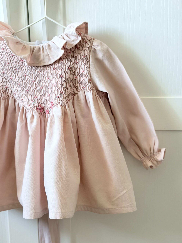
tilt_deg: -13.3
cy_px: 122
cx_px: 91
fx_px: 336
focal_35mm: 48
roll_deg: +1.2
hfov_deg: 30.3
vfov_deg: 39.7
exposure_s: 1/44
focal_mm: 6.76
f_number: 1.78
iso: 250
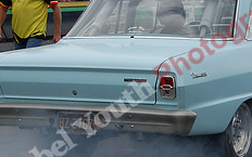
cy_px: 77
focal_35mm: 153
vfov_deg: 8.6
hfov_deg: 13.6
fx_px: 1051
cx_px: 173
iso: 220
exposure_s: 1/1000
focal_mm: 40
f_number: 5
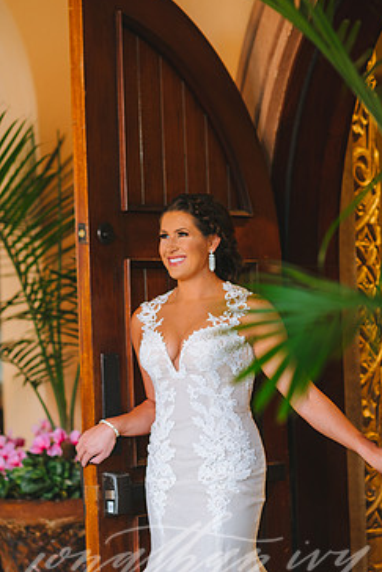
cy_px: 269
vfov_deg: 19.4
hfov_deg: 13.1
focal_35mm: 105
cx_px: 185
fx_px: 1670
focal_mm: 85
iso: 250
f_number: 2
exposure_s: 1/125
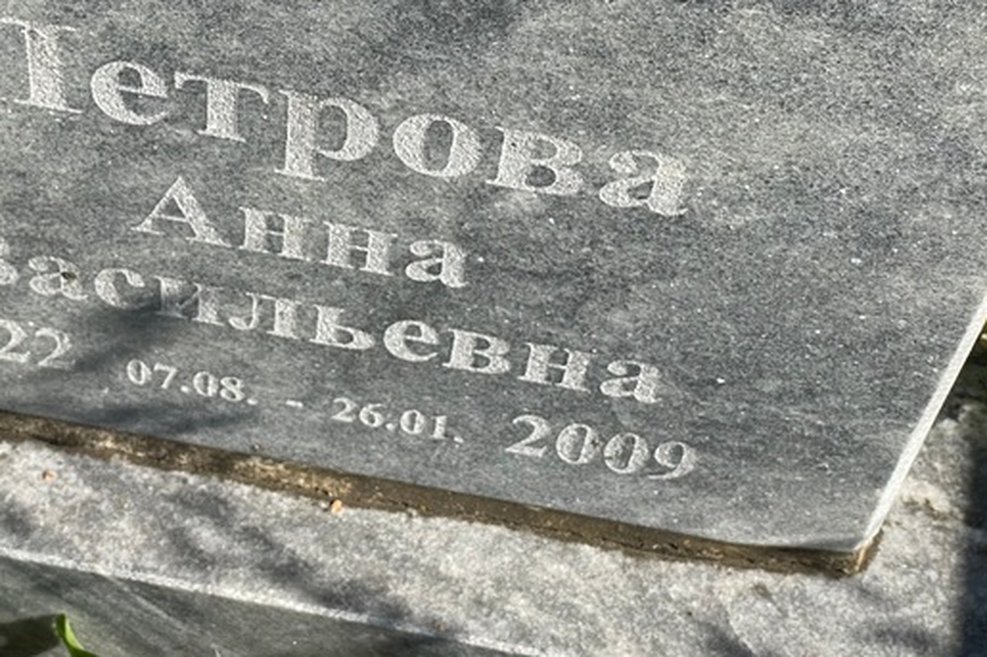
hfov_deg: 24.0
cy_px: 138
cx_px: 261
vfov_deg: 16.1
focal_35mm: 84
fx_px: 2302
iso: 20
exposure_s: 1/1065
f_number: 2
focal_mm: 6
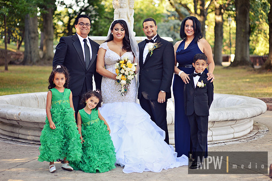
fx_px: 642
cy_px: 90
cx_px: 136
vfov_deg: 16.1
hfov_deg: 23.9
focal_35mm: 85
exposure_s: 1/500
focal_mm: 85
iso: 400
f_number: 2.8
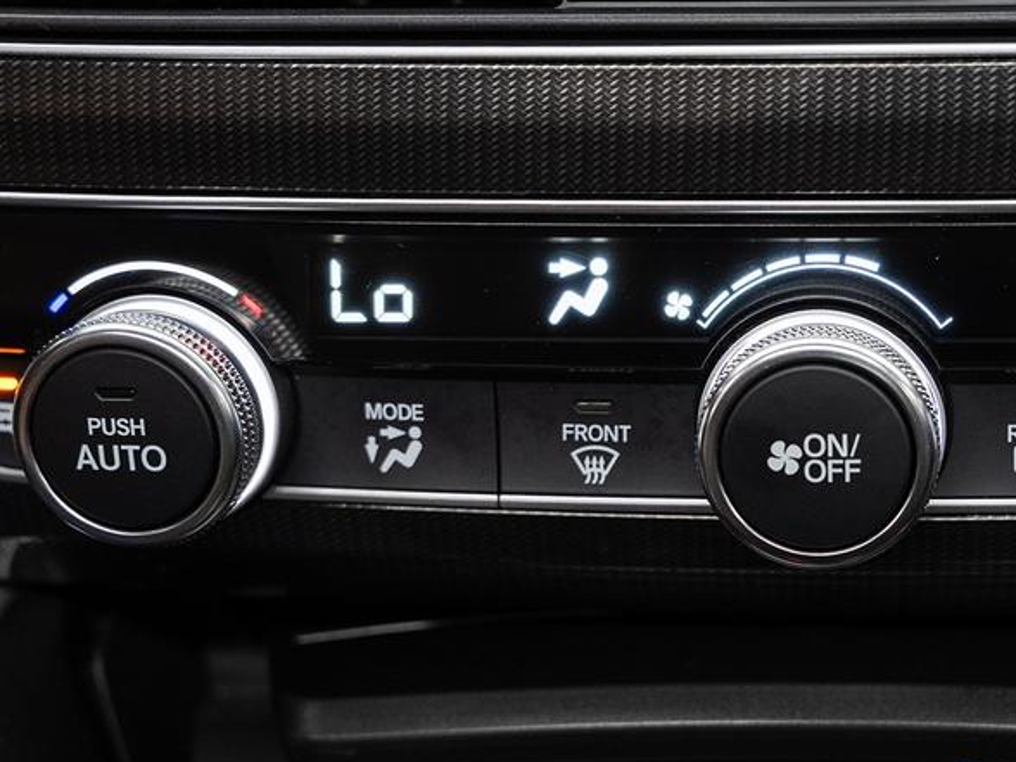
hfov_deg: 29.1
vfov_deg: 22.5
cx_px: 816
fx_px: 1908
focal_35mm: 65
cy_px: 465
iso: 640
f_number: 3.5
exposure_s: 1/40
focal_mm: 26.3
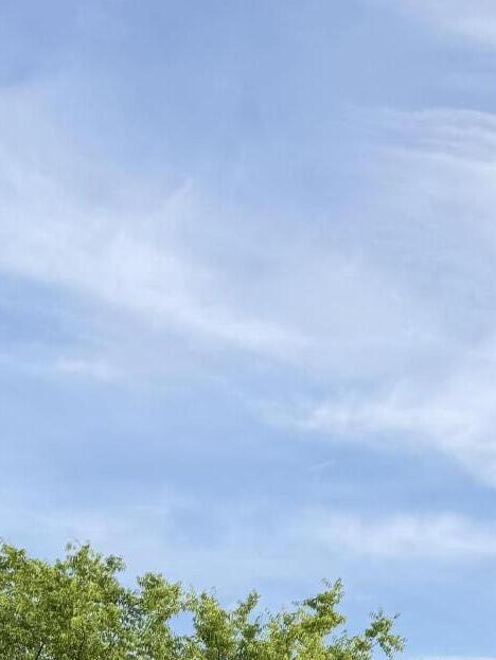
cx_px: 495
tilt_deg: +1.0
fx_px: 1470
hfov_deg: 18.7
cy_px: 1027
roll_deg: -1.0
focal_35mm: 77
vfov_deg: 20.9
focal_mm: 6.76
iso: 80
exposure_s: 1/2445
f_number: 1.78
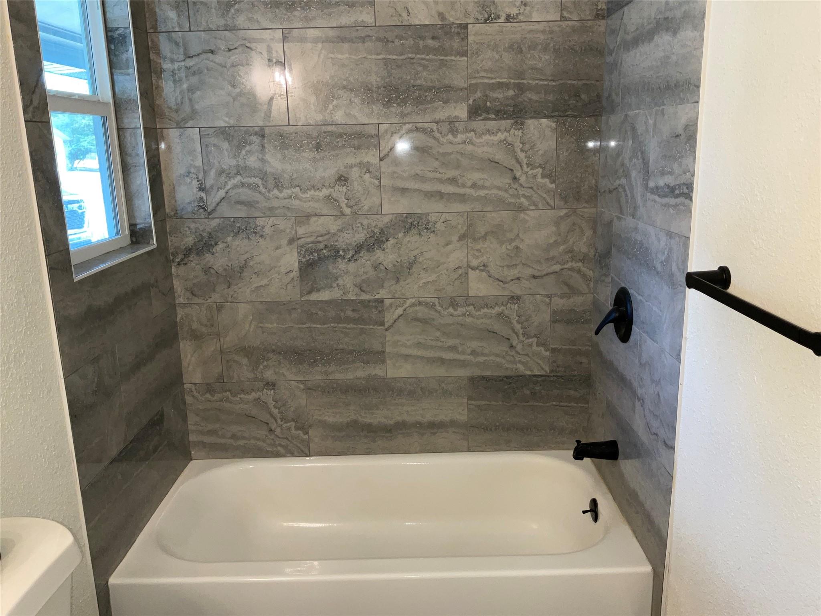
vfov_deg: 48.2
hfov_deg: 61.7
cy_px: 308
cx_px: 410
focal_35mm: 29
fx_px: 688
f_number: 1.8
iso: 32
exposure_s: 1/60
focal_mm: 3
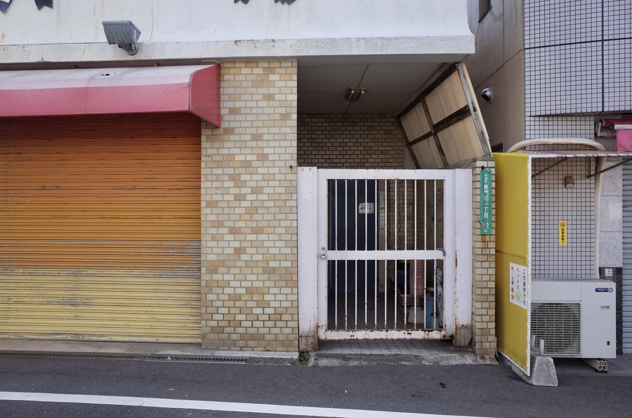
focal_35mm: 28
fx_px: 491
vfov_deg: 46.2
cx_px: 316
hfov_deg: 65.6
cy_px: 209
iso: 200
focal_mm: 18.3
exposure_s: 1/200
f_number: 5.6
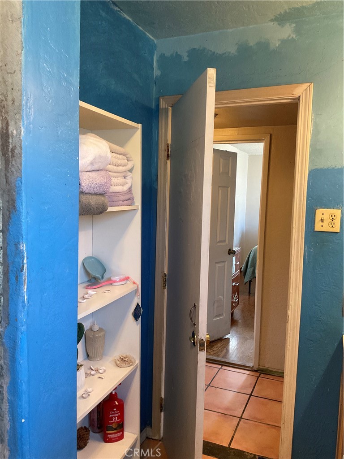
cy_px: 230
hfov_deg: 48.2
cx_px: 172
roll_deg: -2.8
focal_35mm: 29
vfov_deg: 61.7
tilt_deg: -4.4
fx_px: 384
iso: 200
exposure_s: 1/60
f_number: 1.8
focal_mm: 3
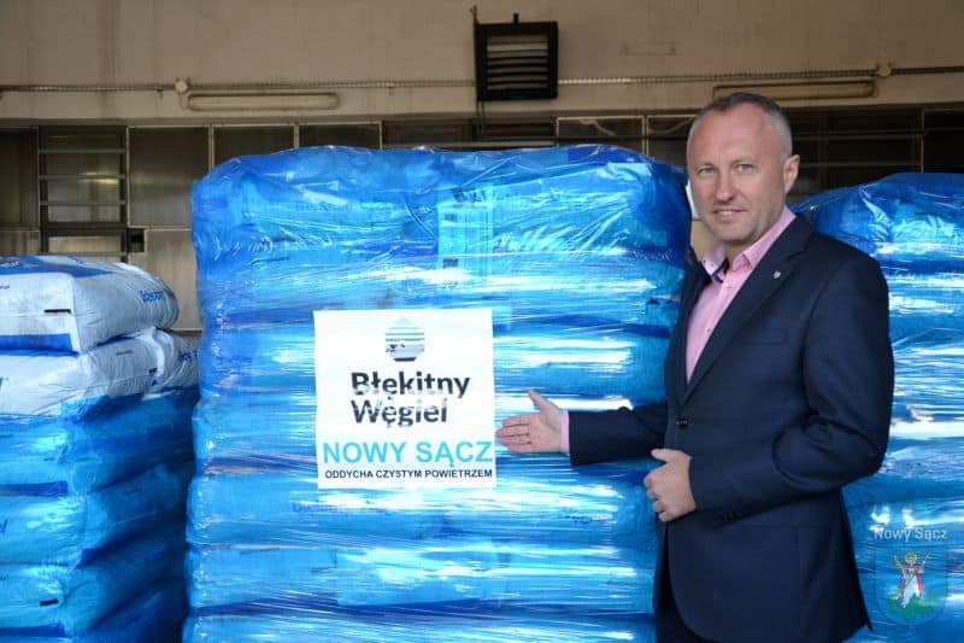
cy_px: 322
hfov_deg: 43.6
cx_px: 482
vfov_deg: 29.9
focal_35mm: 45
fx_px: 1205
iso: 400
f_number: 4.2
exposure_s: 1/80
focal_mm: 30
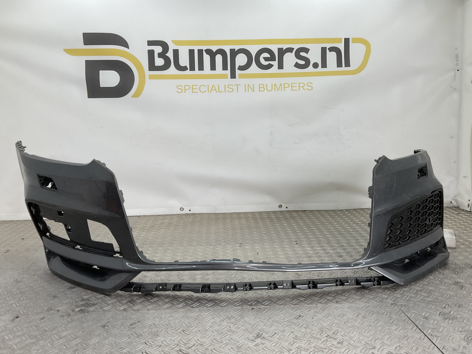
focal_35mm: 29
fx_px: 395
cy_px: 177
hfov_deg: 61.7
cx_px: 236
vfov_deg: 48.2
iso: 16
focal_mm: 3
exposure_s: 1/149
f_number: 1.8
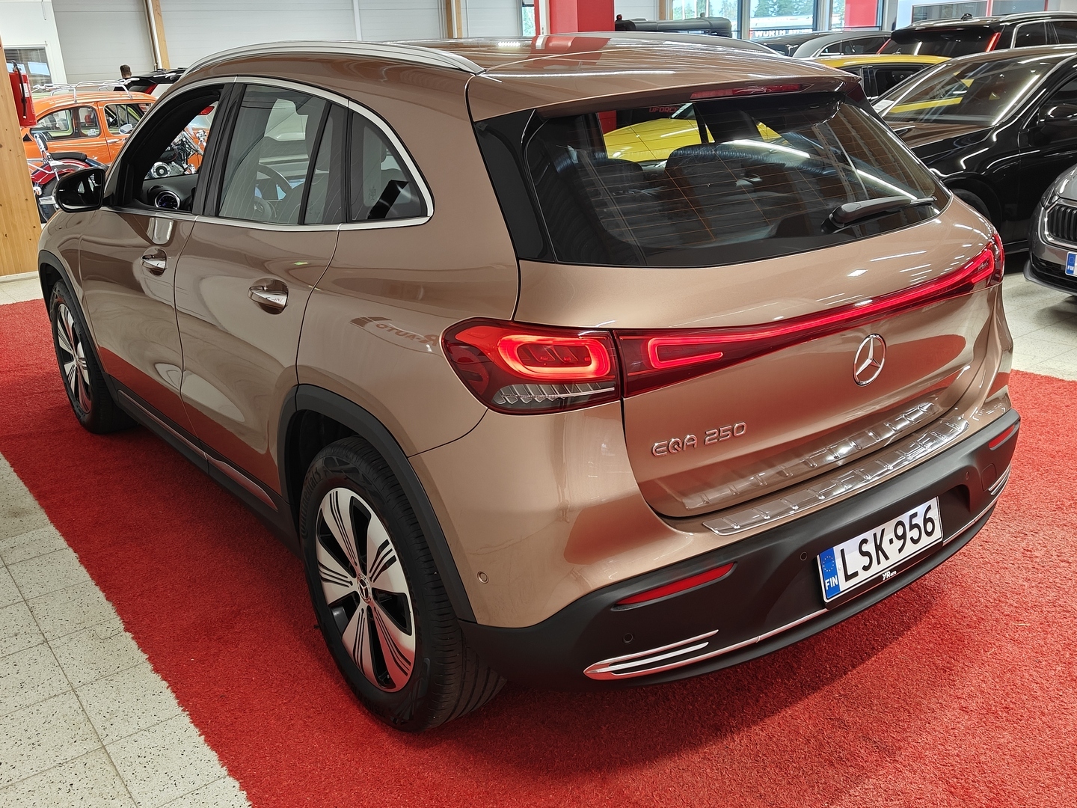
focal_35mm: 32
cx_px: 538
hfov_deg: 56.8
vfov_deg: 44.2
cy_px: 404
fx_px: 996
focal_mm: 5.59
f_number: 1.8
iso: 80
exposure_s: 1/60
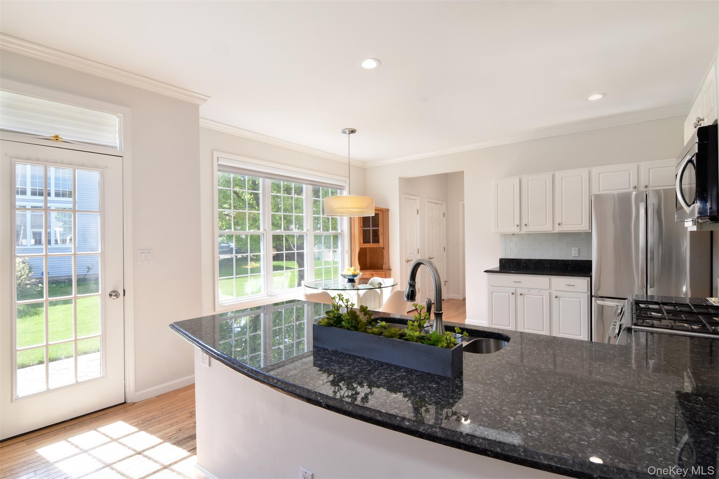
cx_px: 360
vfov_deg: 72.0
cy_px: 240
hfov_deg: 95.0
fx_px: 329
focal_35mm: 16
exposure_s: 1/60
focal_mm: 11
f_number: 13
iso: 500
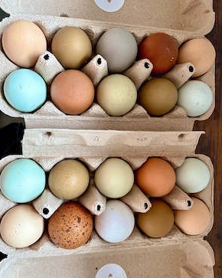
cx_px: 113
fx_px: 230
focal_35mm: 28
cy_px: 145
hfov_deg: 51.5
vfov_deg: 62.2
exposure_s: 1/122
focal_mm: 5.96
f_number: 1.6
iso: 100
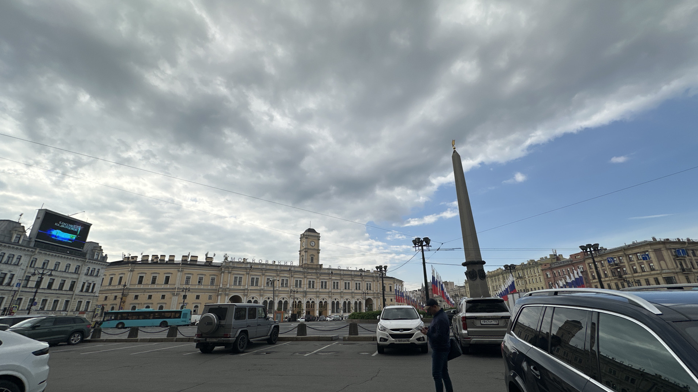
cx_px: 354
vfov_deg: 67.0
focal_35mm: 16
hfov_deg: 99.4
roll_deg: +1.2
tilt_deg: +20.6
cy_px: 204
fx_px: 296
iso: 50
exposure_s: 1/2817
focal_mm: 2.22
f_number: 2.2
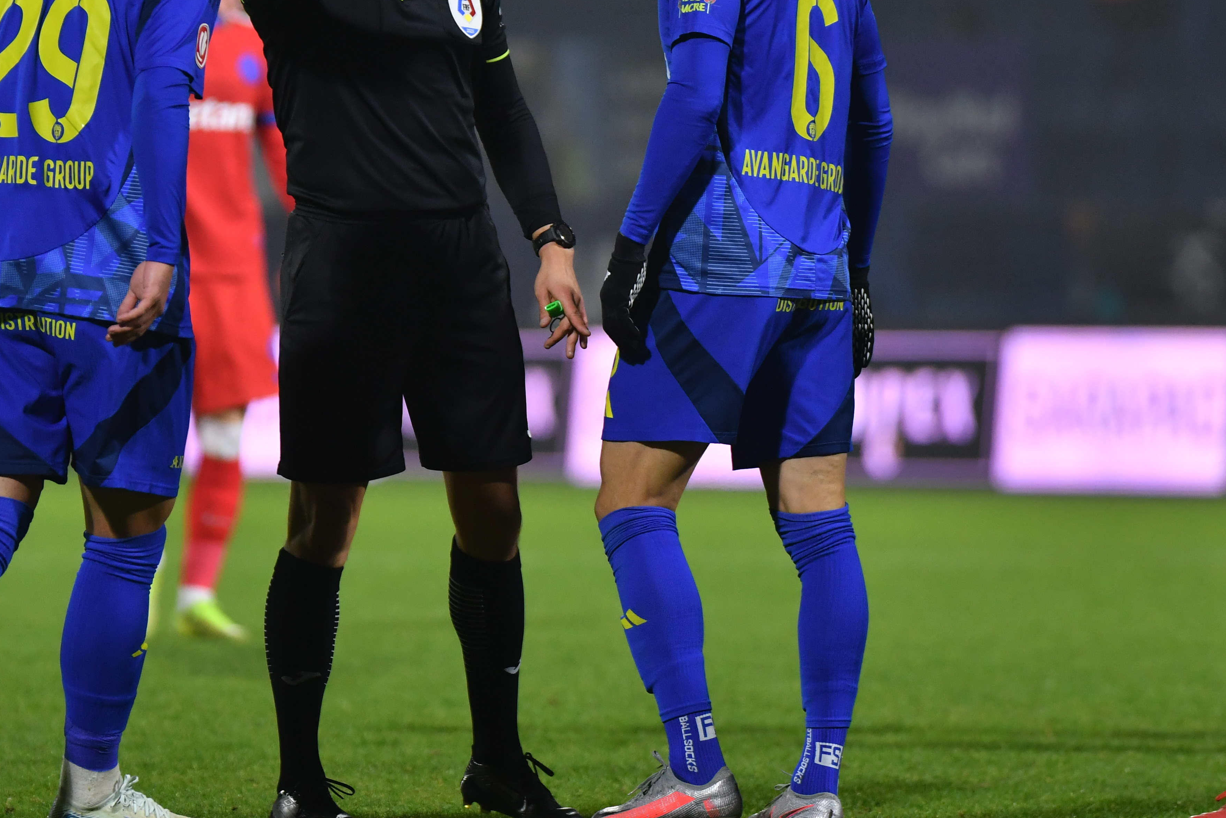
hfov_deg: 3.6
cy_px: 268
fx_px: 19309
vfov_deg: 2.4
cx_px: 546
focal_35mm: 567
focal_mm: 240
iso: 1000
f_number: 2.8
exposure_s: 1/800
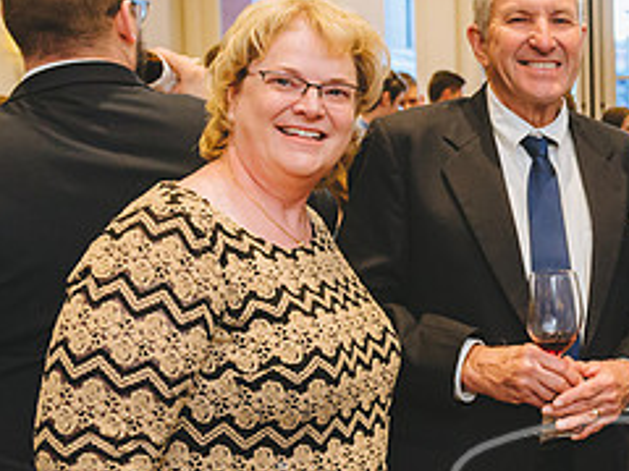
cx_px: 710
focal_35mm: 65
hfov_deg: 27.1
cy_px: 224
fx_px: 1181
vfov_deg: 22.6
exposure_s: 1/160
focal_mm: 28
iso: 3200
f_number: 4
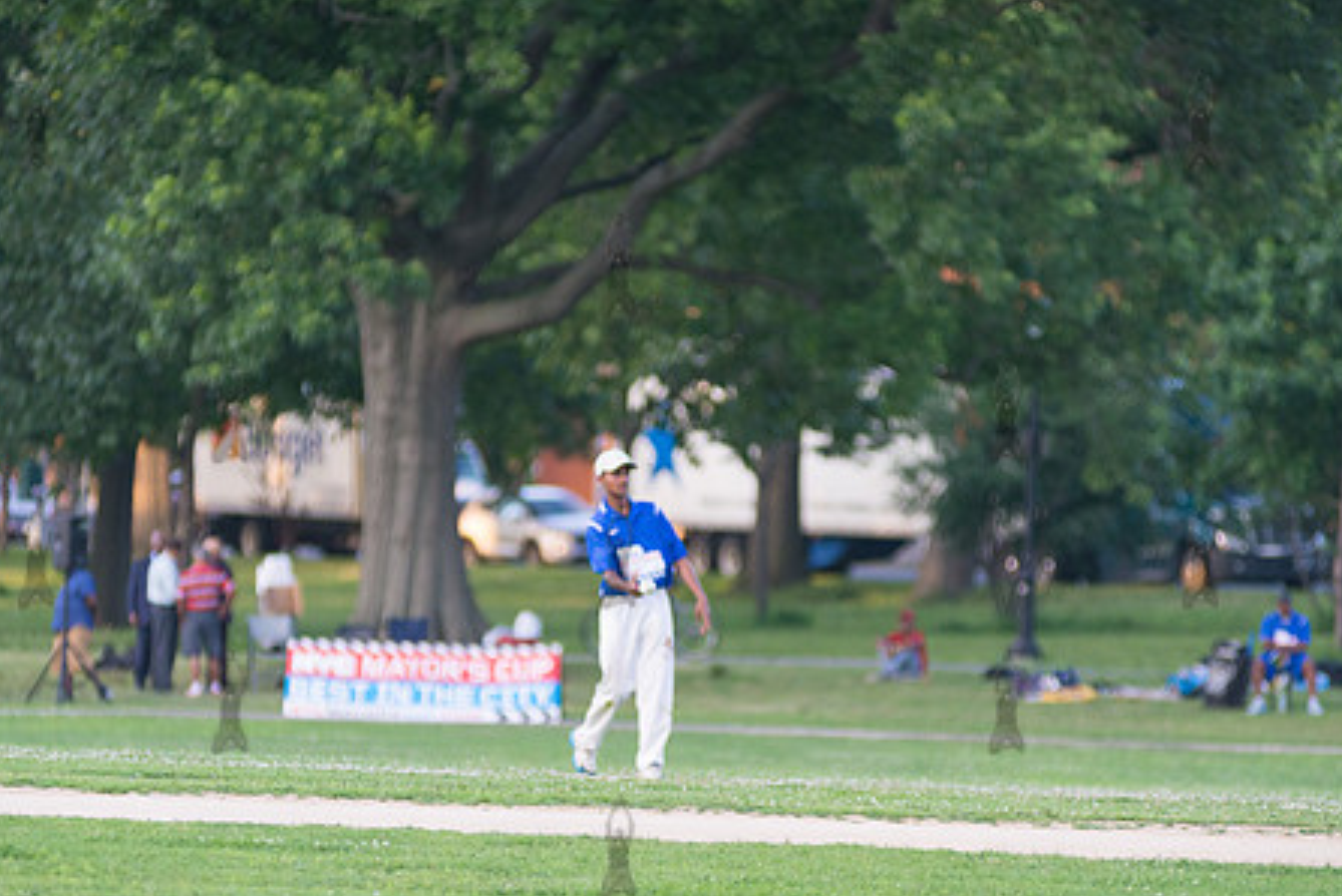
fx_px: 9698
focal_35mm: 260
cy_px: 555
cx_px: 617
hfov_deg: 7.9
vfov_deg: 5.3
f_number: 2.8
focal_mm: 200
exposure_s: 1/800
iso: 1600
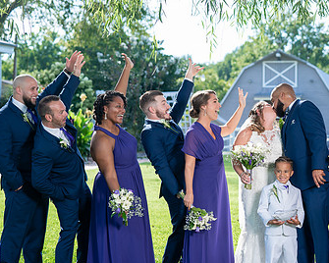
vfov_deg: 12.1
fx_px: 1237
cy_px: 138
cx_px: 266
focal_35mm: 127
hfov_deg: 15.1
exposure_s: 1/250
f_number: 4
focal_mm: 75
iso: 100
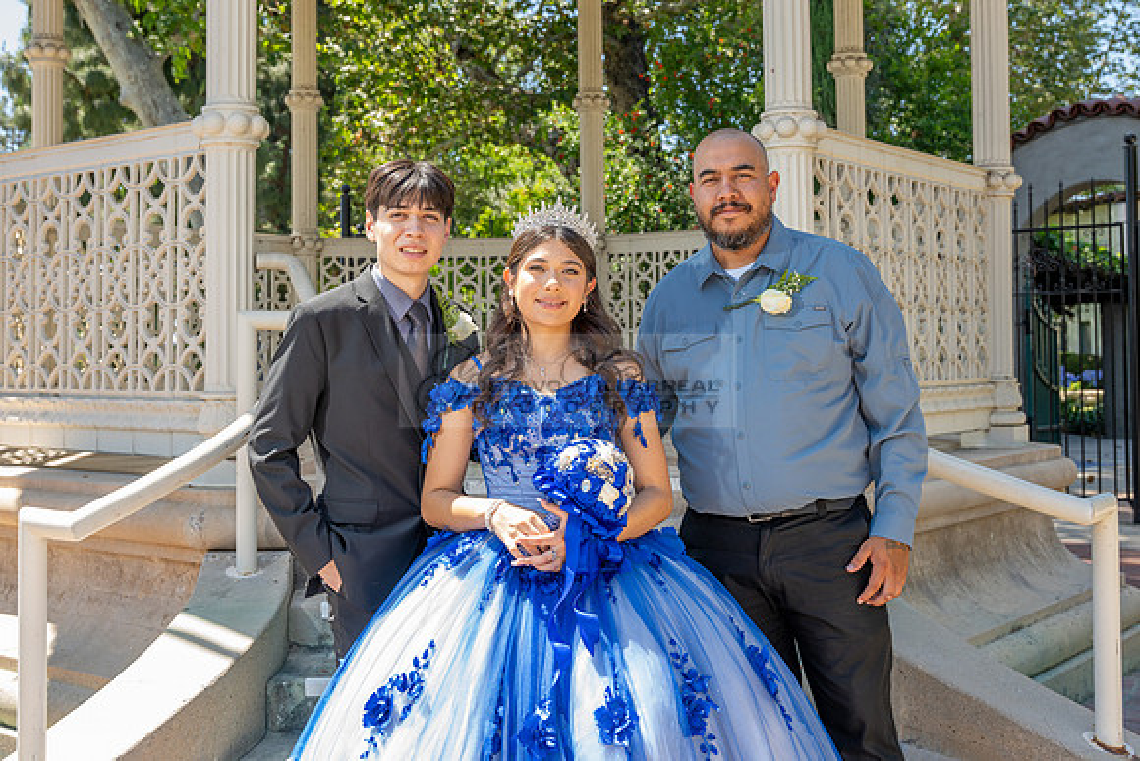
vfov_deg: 29.9
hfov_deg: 43.6
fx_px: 1425
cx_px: 545
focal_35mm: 45
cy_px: 324
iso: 80
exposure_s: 1/200
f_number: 4.5
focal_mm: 34.4
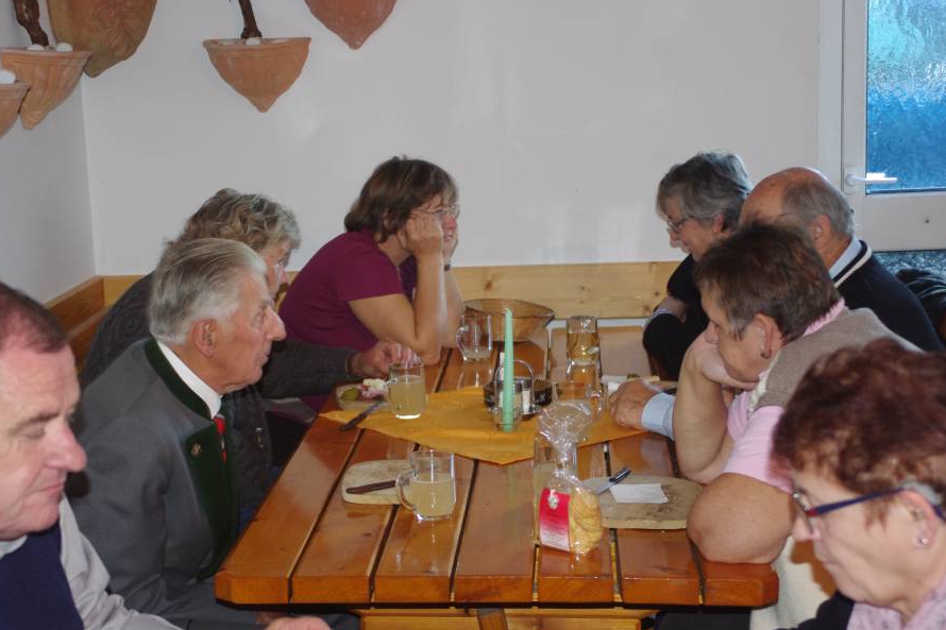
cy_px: 312
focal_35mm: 76
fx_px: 1997
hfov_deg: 26.7
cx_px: 468
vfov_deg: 17.9
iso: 1600
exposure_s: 1/30
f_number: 4.5
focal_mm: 50
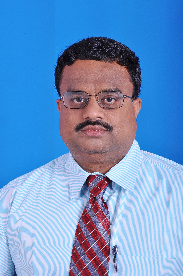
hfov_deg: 10.1
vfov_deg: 15.2
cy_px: 138
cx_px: 92
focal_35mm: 135
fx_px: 1032
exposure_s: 1/200
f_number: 13
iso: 200
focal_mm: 90
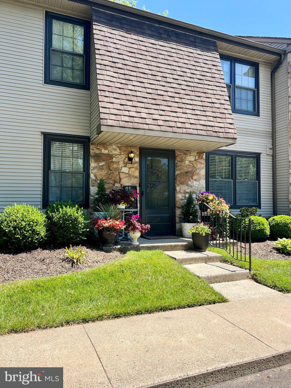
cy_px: 194
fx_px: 291
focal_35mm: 26
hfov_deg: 53.1
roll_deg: +0.4
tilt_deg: +3.2
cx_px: 146
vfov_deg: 67.3
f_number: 1.5
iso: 50
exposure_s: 1/1808
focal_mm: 5.7
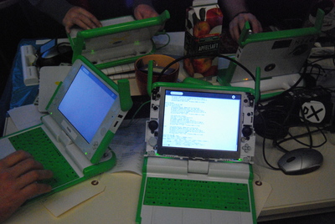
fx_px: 447
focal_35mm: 48
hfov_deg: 41.1
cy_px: 112
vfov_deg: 28.2
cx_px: 168
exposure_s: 1/60
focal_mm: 32
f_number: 4.5
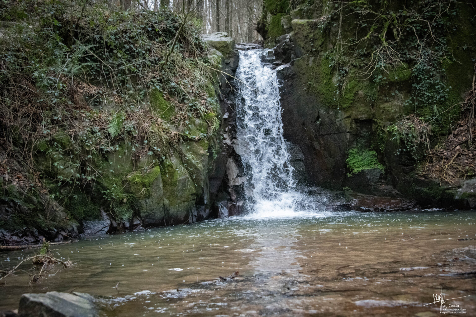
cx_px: 238
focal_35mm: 52
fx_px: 688
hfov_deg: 38.2
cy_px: 158
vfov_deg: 26.0
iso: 16000
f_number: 5
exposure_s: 1/1600
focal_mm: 52
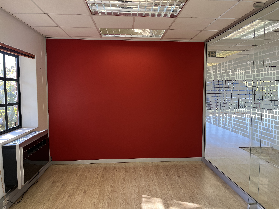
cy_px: 104
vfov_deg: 53.1
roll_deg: -0.1
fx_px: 210
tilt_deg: -5.1
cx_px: 140
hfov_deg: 67.3
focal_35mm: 26
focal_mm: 5.1
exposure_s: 1/100
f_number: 1.6
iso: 32
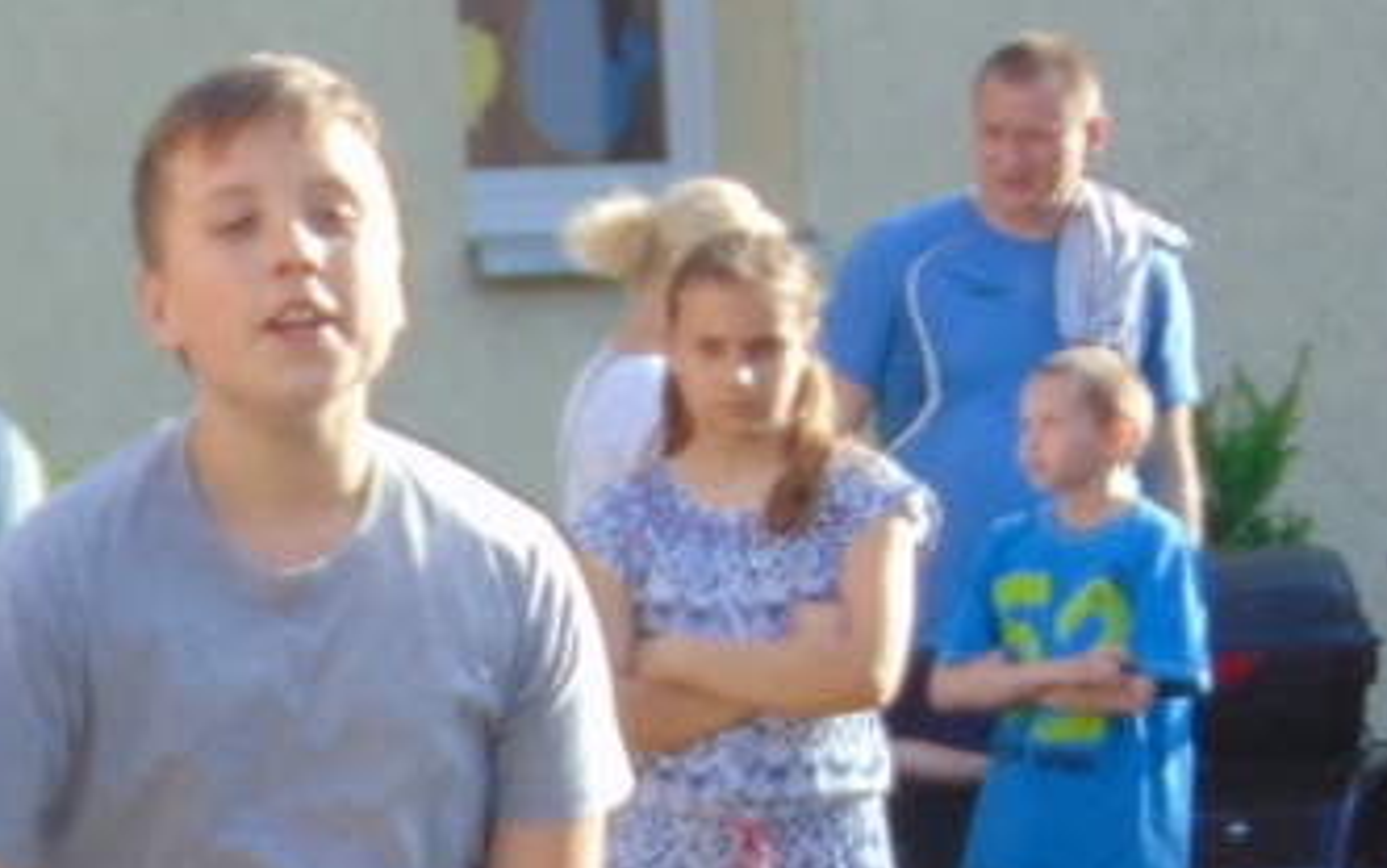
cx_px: -84
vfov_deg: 3.7
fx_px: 13353
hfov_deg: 5.9
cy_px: 1118
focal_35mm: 353
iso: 80
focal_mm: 19.4
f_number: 3.9
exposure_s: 1/250
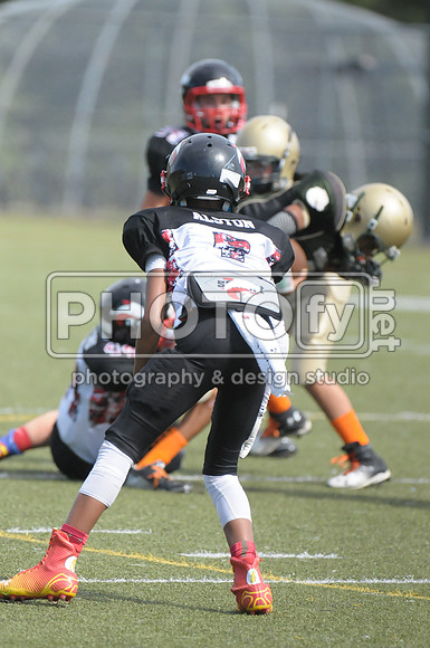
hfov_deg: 3.0
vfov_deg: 4.6
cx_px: 215
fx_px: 8086
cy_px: 324
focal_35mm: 450
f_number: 4
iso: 1600
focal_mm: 300
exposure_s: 1/6400
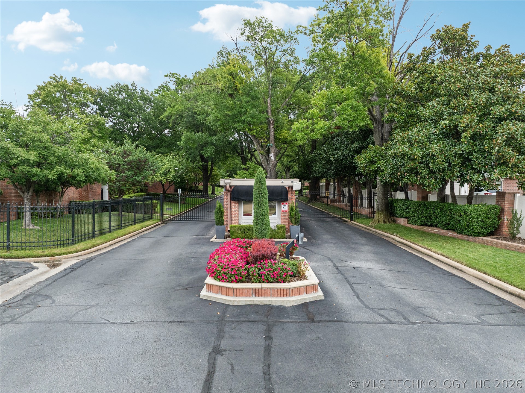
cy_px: 196
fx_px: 364
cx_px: 262
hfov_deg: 71.6
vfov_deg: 56.8
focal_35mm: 24
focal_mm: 12.29
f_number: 2.8
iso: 370
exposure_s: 1/2000
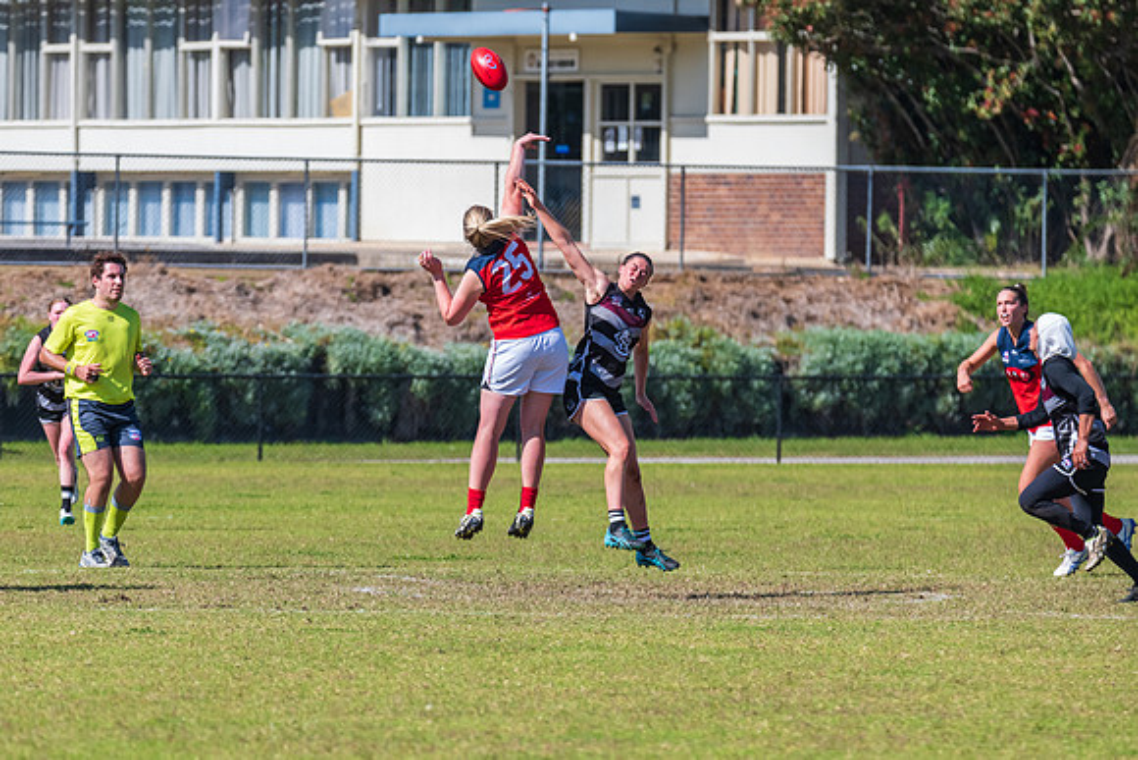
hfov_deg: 5.1
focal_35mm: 405
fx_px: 12801
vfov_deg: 3.4
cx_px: 507
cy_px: 369
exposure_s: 1/2000
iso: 800
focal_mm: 350
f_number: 9
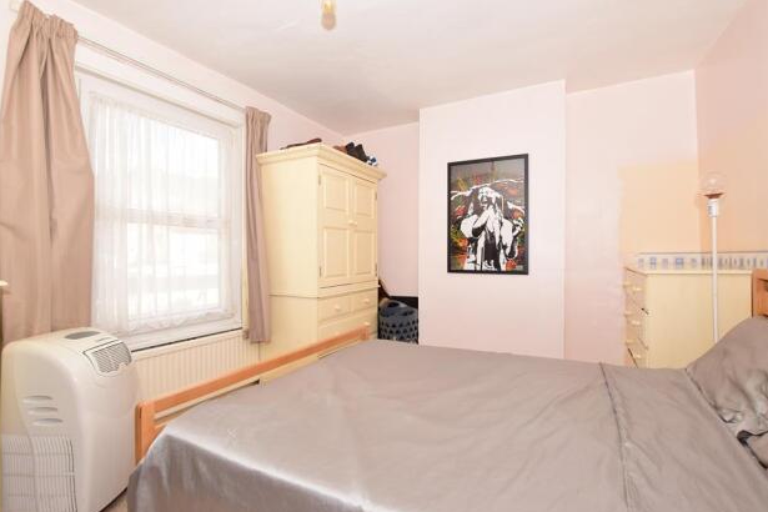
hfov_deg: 96.7
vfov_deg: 73.7
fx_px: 341
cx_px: 367
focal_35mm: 16
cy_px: 252
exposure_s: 1/200
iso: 400
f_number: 8
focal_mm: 10
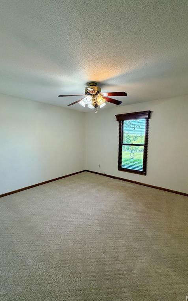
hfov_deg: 74.8
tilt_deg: -6.5
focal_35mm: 15
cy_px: 151
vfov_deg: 101.5
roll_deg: -0.1
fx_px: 123
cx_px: 95
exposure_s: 1/120
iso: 200
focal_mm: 2.22
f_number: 2.2
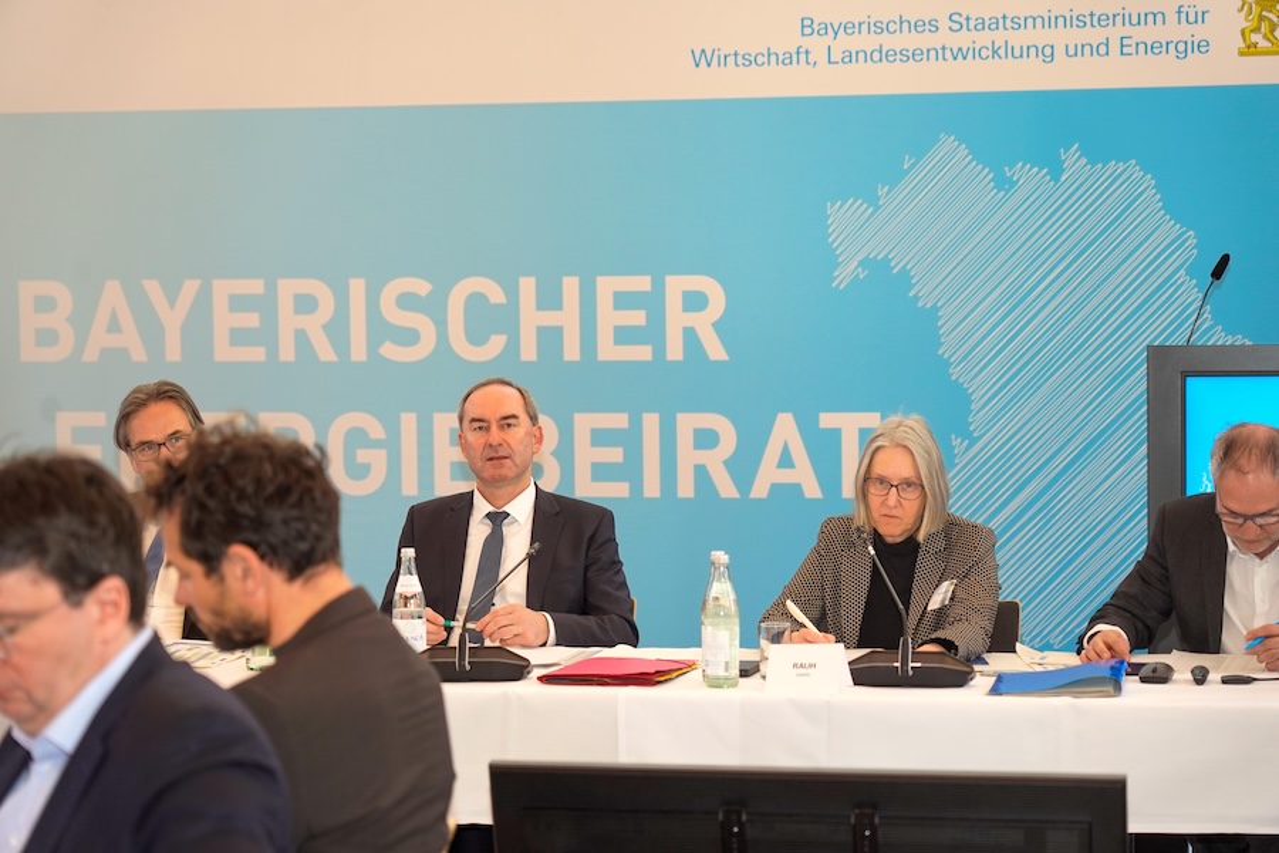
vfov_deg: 16.1
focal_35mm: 85
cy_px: 426
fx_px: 3020
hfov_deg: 23.9
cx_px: 640
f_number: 4
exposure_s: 1/160
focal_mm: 85
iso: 1000
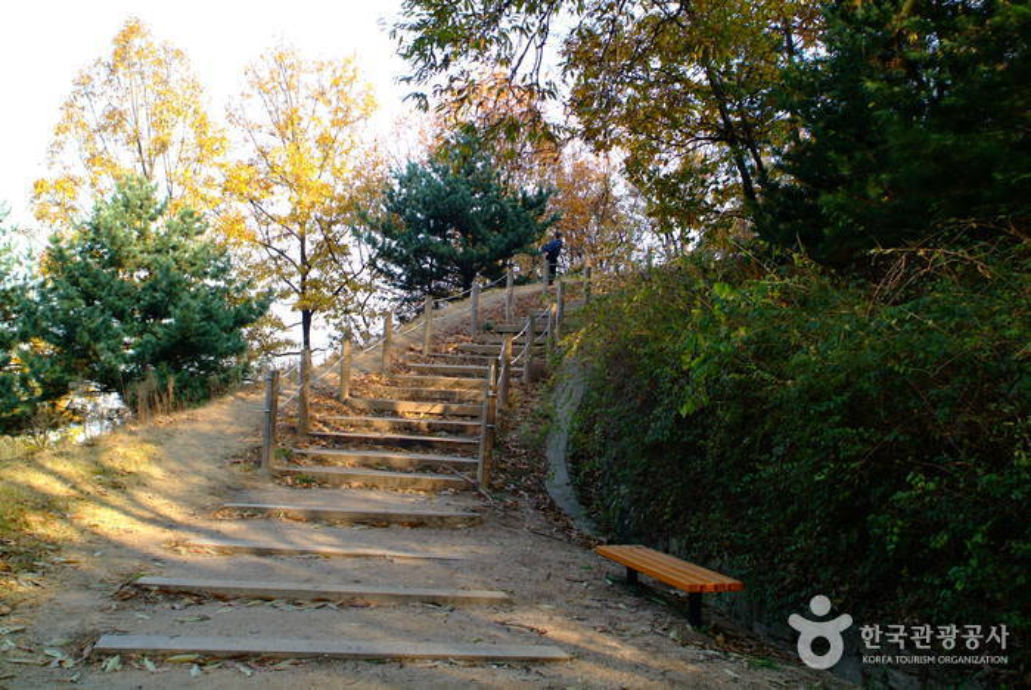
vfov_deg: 43.7
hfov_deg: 61.9
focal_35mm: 30
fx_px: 860
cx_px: 516
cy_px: 345
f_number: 4.8
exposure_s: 1/90
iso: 100
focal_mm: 20
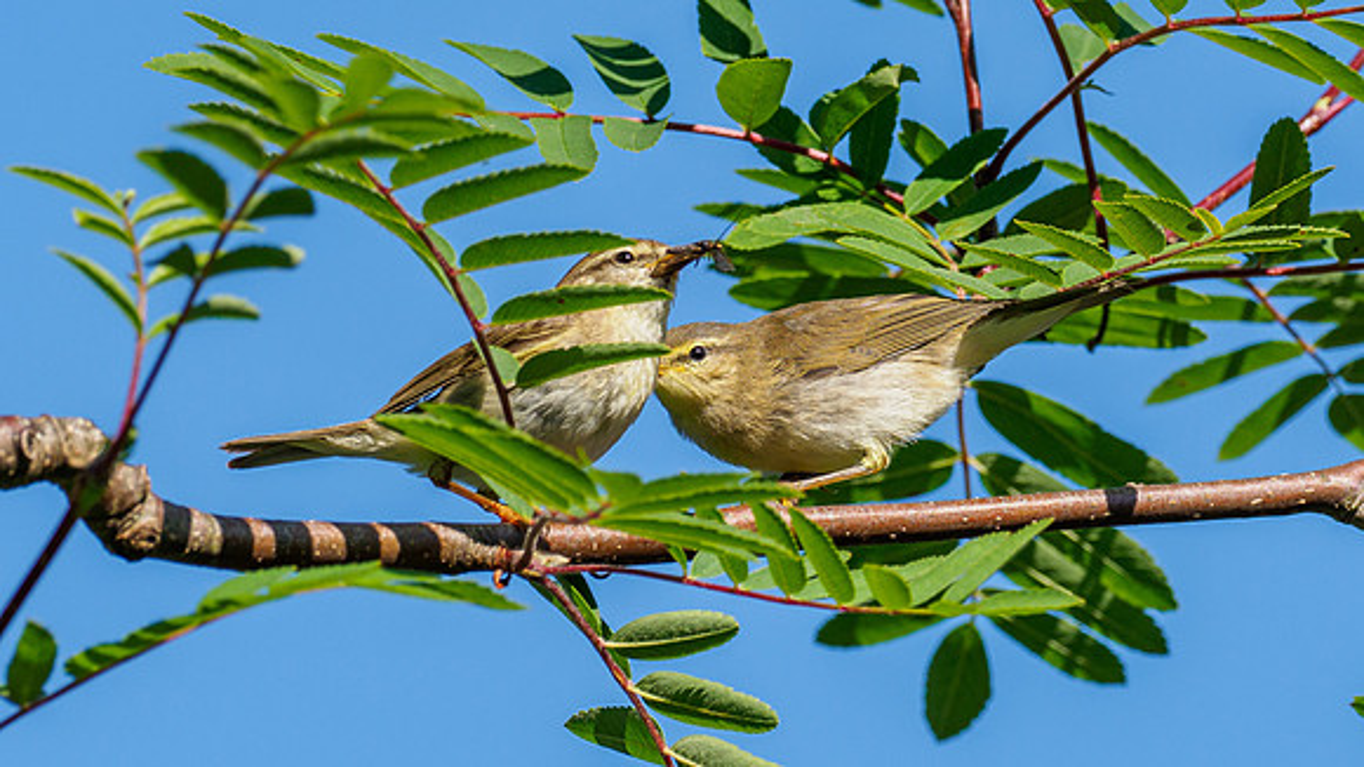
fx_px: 35150
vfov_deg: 1.2
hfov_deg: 2.2
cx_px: 818
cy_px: 402
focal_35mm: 972
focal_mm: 300
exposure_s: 1/640
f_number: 6.3
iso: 200
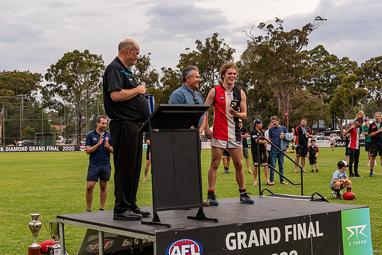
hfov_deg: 35.0
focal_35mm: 57
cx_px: 191
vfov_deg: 23.8
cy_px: 128
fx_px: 605
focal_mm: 38
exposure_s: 1/400
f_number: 6.3
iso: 400
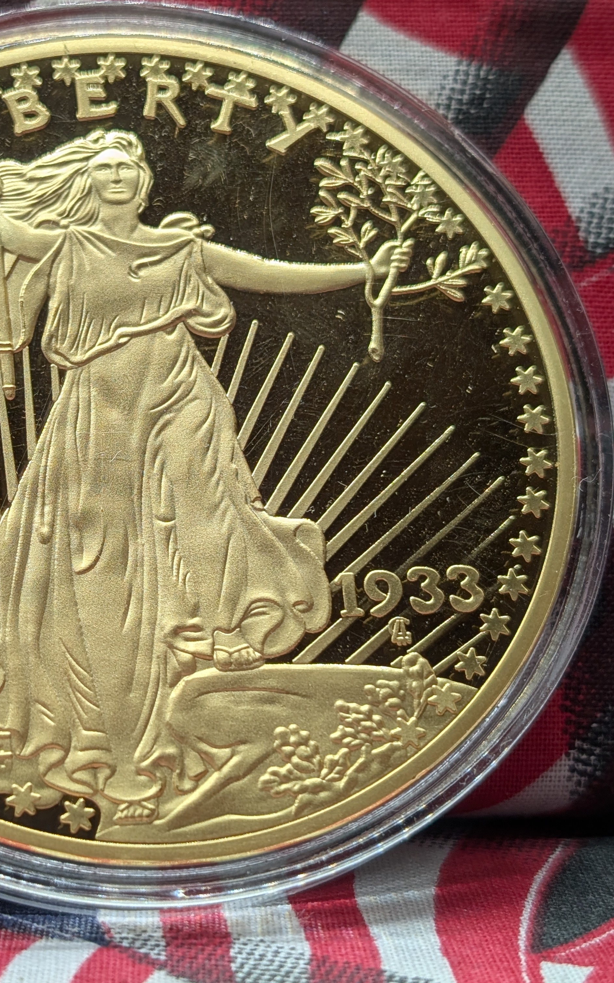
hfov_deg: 18.4
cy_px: 488
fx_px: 1874
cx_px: 97
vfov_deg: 29.4
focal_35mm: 70
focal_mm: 6.9
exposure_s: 1/45.4
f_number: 1.68
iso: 19
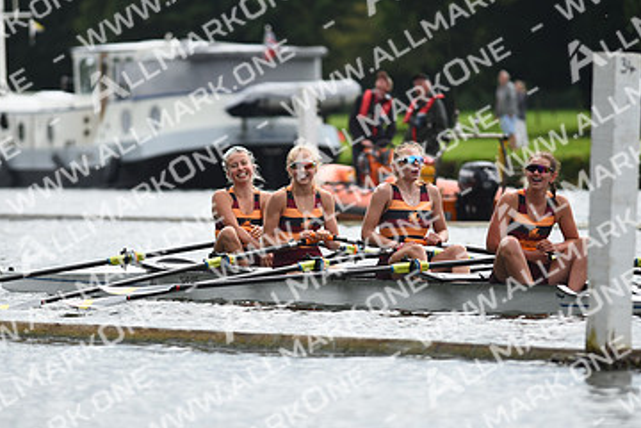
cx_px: 255
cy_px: 217
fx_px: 8617
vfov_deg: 2.8
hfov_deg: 4.3
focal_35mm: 484
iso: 200
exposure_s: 1/1600
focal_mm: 300
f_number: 4
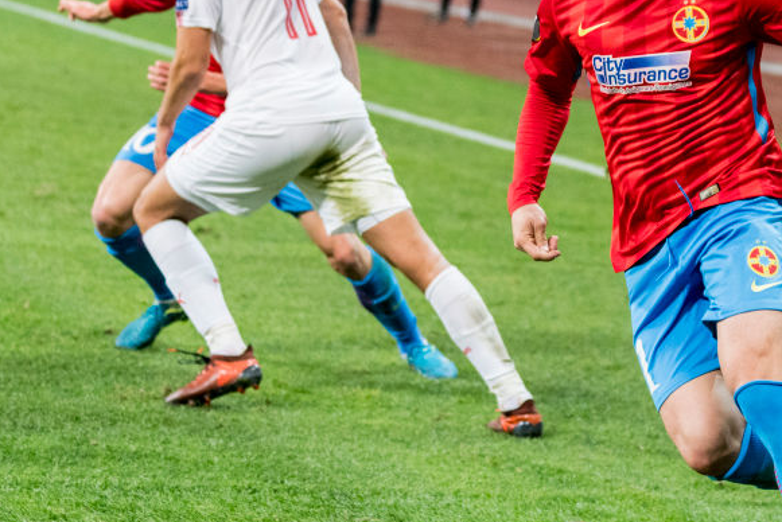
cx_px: 590
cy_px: 216
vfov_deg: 7.4
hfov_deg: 11.1
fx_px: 4020
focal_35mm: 185
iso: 2000
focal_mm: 70
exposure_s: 1/1250
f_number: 2.8
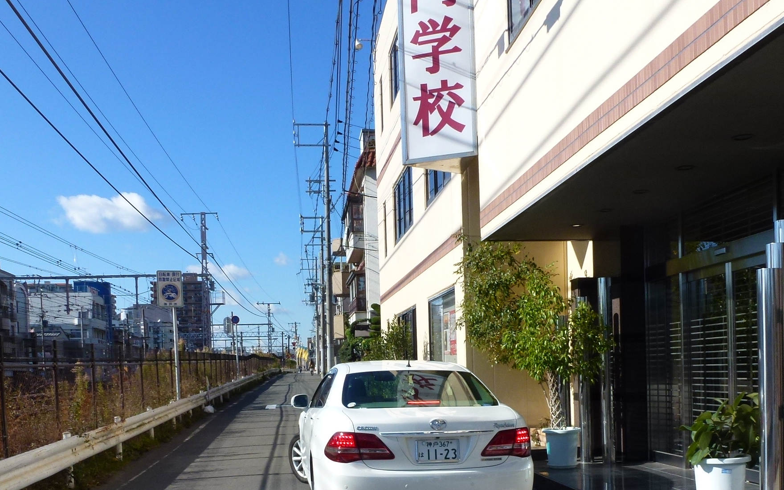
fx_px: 791
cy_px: 420
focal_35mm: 37
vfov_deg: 33.0
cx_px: 424
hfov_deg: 52.7
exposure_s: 1/800
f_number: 4
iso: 100
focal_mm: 4.3
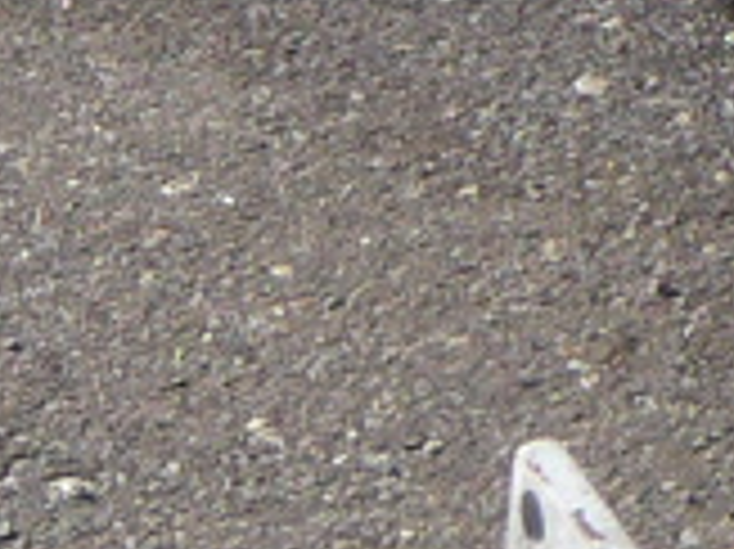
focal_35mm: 236
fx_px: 5000
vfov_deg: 6.0
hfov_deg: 7.3
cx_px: 2319
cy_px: -855
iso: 100
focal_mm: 4.6
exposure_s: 1/125
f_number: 8
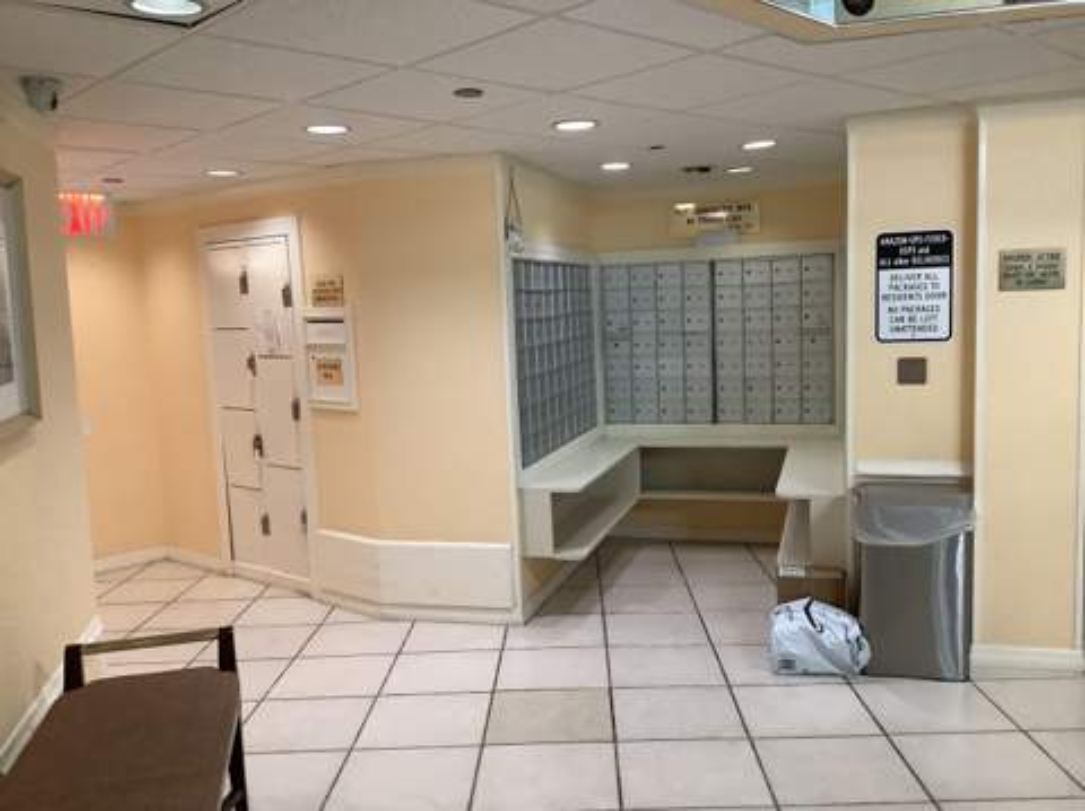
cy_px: 406
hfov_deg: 58.4
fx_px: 971
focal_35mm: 31
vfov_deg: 45.4
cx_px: 542
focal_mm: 3.3
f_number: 2.4
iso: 200
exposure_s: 1/60
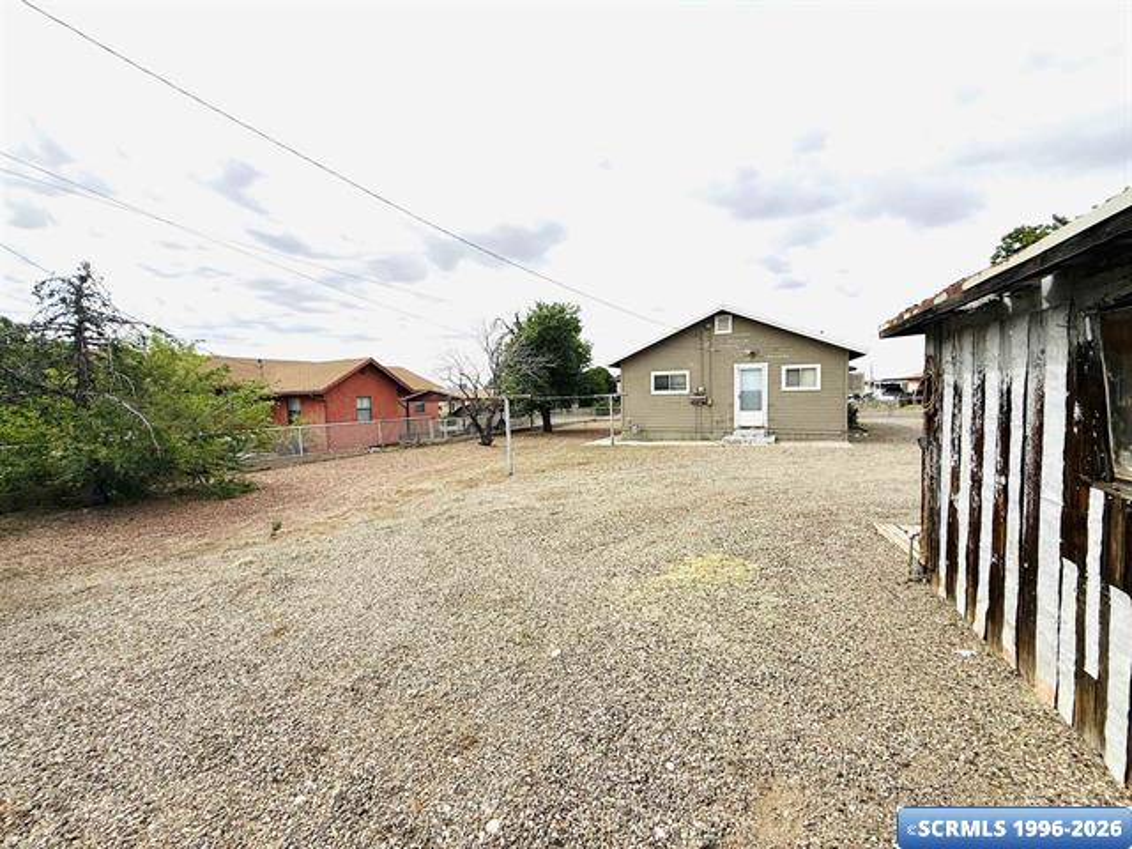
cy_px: 424
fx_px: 458
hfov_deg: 102.1
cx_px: 566
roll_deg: +1.6
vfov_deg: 85.7
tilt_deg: -4.0
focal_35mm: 14
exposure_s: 1/2976
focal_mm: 2.22
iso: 50
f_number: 2.2
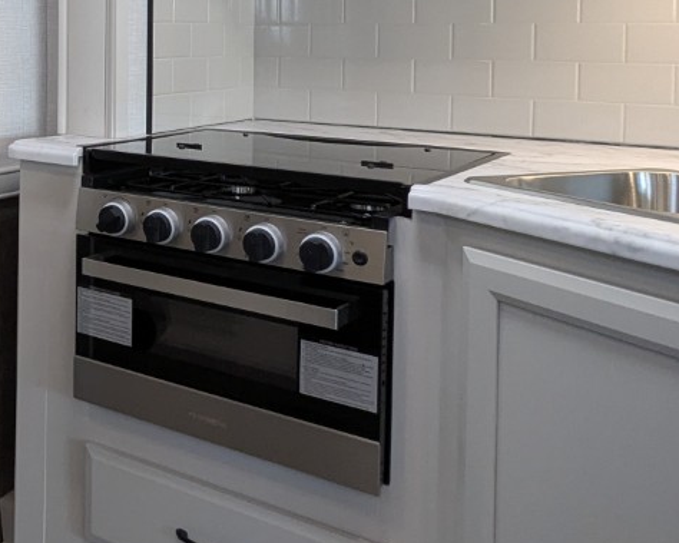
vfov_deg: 31.2
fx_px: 924
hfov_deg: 35.9
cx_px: -16
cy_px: 53
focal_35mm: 46
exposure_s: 1/86.3
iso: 217
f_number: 2.2
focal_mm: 2.35
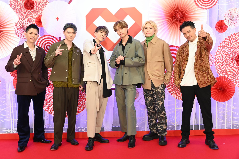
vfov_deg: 29.8
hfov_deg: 43.6
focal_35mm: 45
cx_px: 120
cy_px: 80
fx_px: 299
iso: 3200
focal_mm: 45
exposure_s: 1/160
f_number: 8
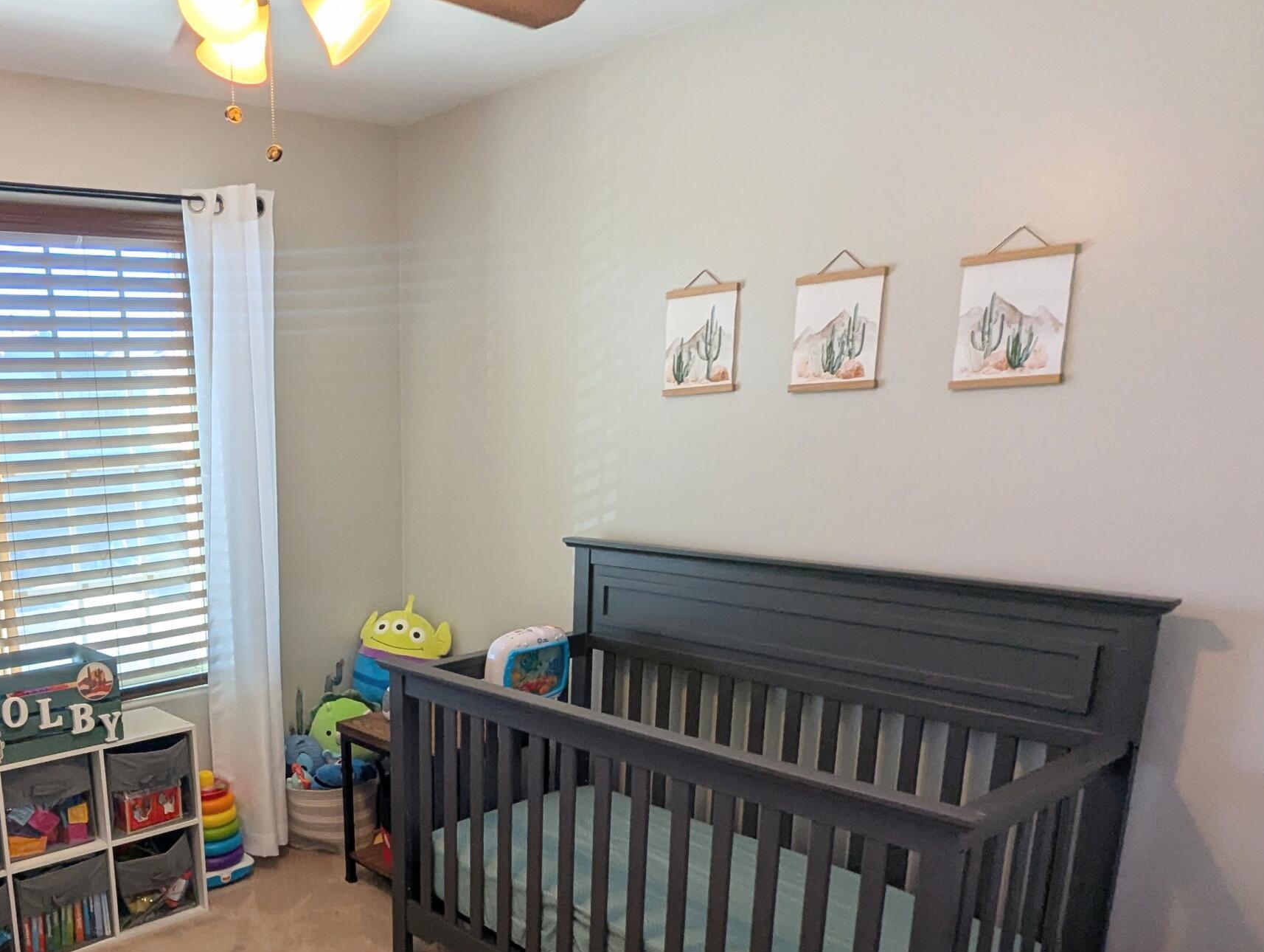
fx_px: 1024
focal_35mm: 28
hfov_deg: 59.7
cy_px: 667
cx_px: 304
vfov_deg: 48.6
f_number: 2.2
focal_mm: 2.35
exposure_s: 1/72.5
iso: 61
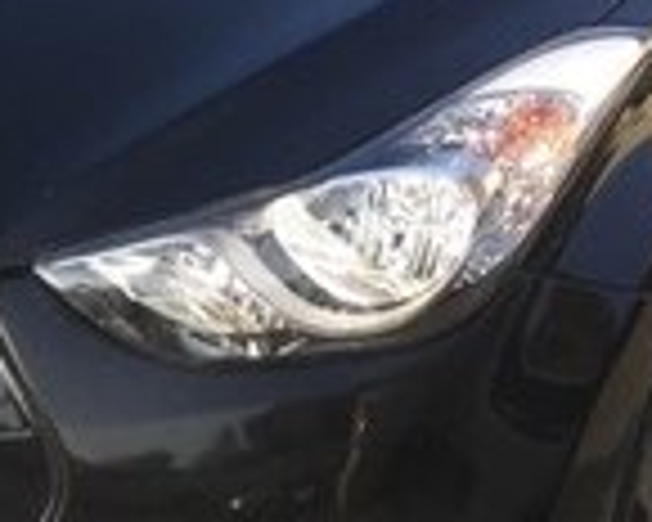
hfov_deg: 13.8
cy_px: -164
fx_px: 2489
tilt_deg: -11.9
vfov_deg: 11.6
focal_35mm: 129
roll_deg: -3.5
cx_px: -400
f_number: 2.2
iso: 32
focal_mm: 4.15
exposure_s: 1/638
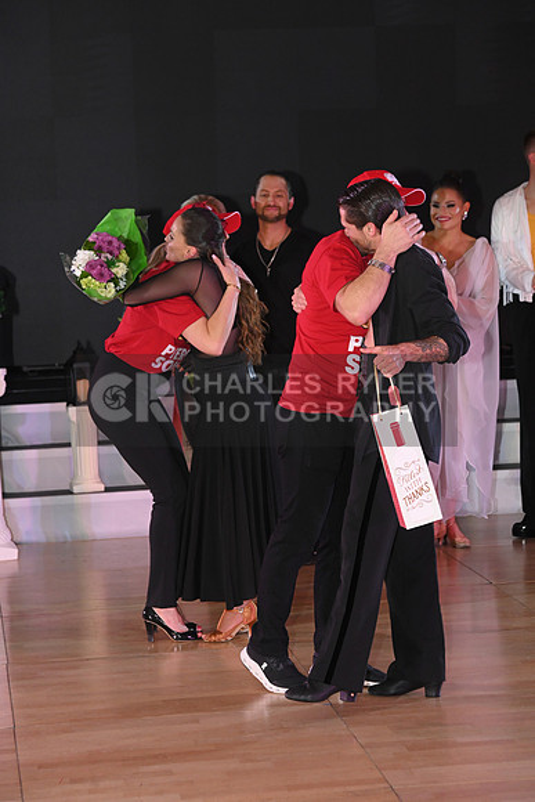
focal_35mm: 98
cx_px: 268
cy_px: 401
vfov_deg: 20.8
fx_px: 2183
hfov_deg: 14.0
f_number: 5.6
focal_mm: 98
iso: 2000
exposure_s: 1/200
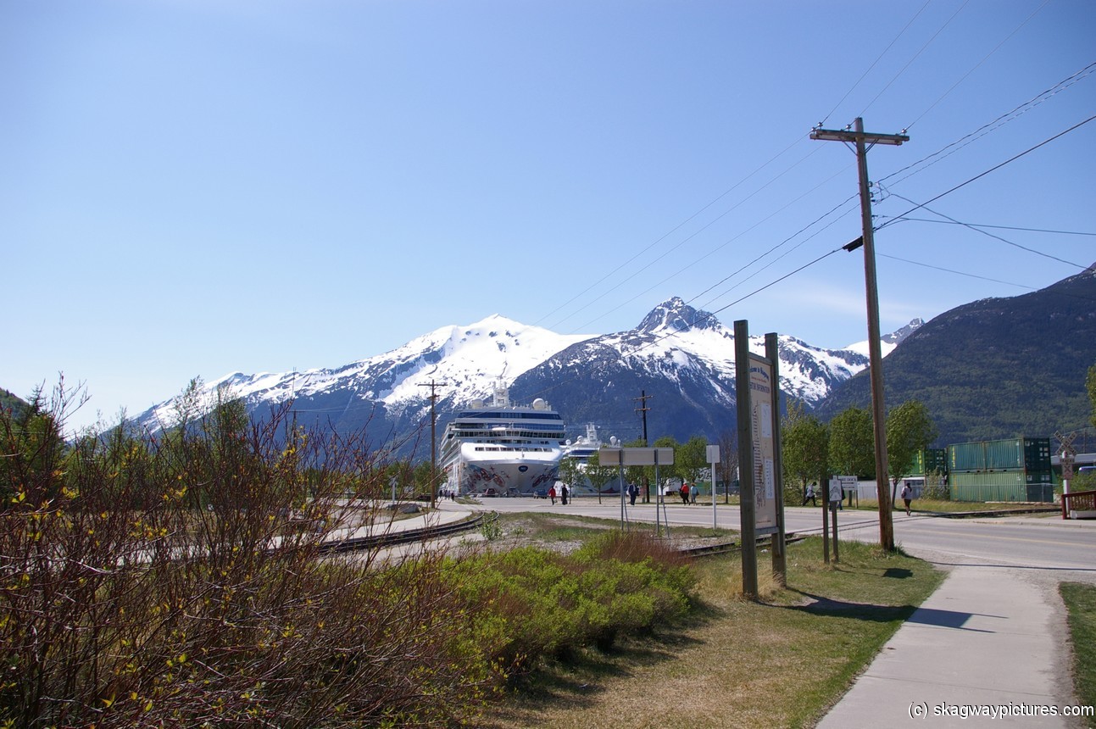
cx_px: 548
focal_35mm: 30
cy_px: 364
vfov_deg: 43.5
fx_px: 913
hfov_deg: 62.0
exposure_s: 1/500
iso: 200
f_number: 8
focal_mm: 20
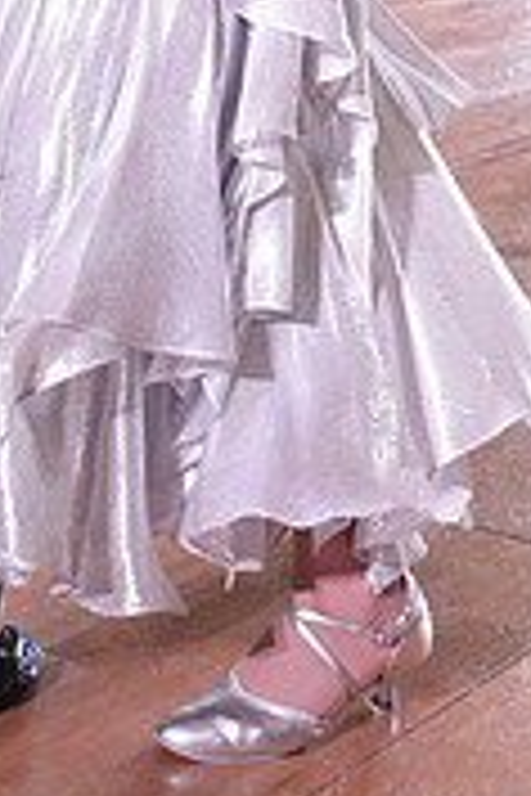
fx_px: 2323
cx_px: 74
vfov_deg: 17.3
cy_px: -432
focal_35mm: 105
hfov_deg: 13.0
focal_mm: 32
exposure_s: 1/320
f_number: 5
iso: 5000
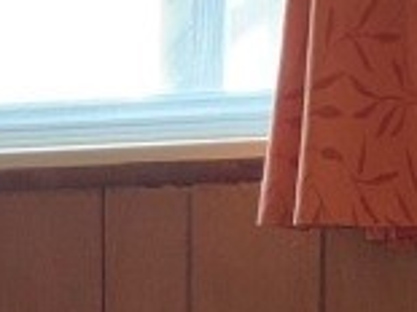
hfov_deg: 11.0
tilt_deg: -15.5
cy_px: 689
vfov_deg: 8.1
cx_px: -223
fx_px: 2070
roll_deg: +3.5
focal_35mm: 172
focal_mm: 4.25
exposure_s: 1/30
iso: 500
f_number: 1.8
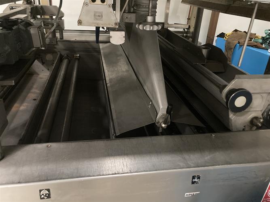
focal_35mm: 28
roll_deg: -3.2
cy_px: 101
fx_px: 218
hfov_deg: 63.5
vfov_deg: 49.7
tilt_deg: -24.3
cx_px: 135
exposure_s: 1/20
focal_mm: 3.99
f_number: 1.8
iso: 640
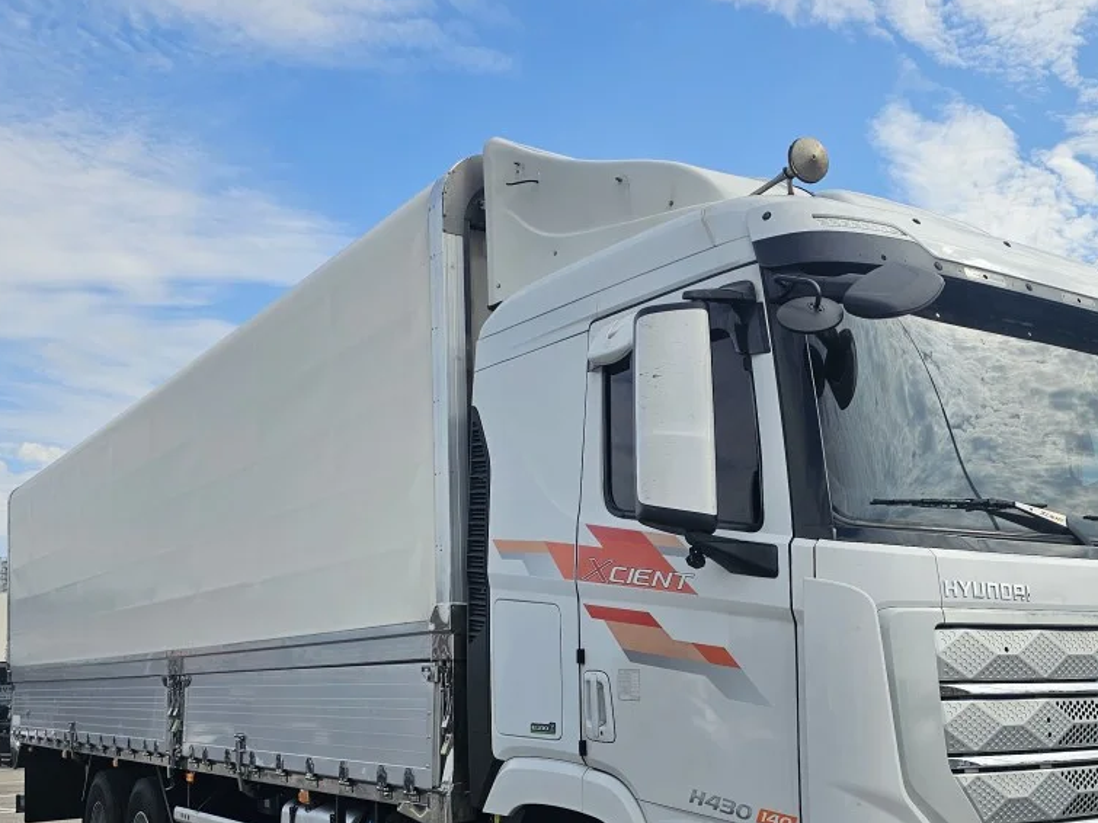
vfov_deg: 36.0
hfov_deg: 47.0
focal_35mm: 39
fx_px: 1237
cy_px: 617
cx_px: 746
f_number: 1.7
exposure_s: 1/1399
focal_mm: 6.3
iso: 16
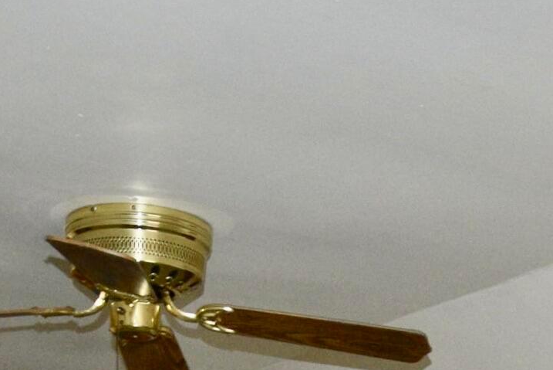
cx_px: 407
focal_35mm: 75
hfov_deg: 26.7
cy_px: 609
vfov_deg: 16.1
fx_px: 1152
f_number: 4
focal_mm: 13
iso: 800
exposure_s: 1/60
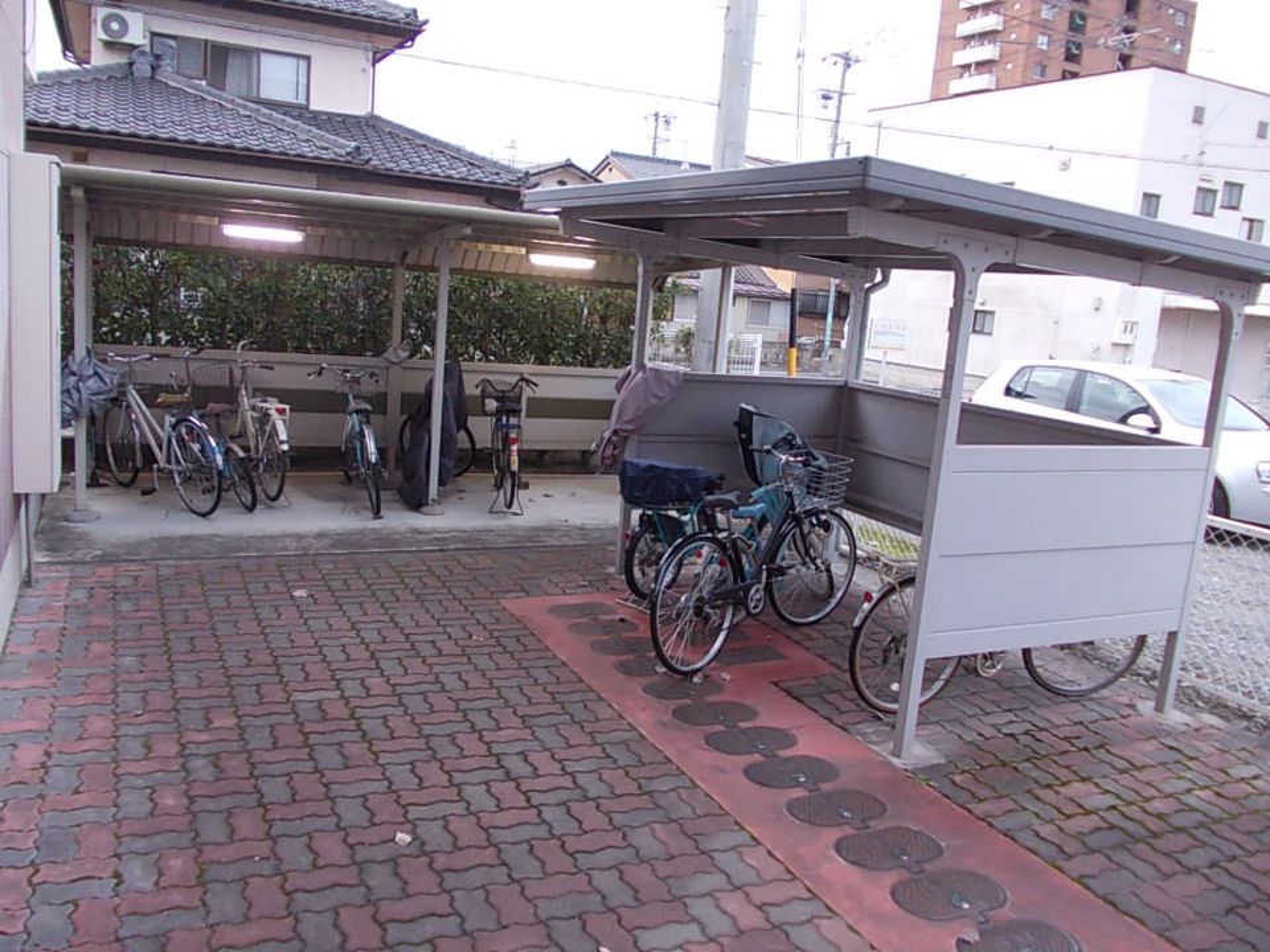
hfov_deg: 63.4
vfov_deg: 49.7
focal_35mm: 28
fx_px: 1027
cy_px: 476
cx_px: 635
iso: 180
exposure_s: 1/25
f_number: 2.7
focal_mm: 4
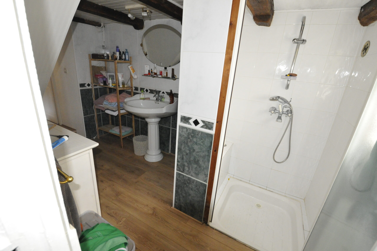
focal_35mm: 15
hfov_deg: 100.5
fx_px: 157
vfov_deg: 77.2
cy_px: 126
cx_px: 188
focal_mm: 10
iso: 3200
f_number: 6.3
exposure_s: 1/60
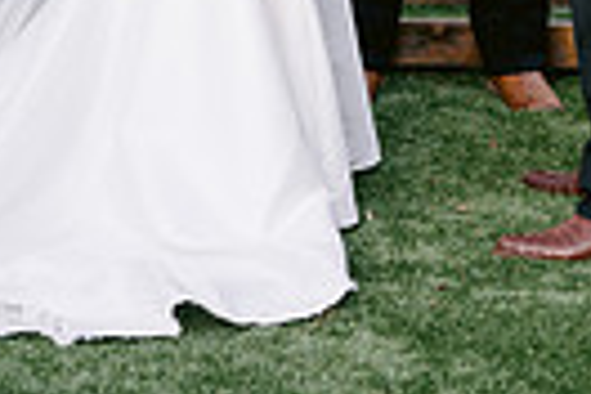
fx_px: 3611
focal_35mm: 220
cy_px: -454
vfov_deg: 6.0
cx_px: 439
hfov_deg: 9.3
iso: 400
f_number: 2.8
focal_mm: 50
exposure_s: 1/500
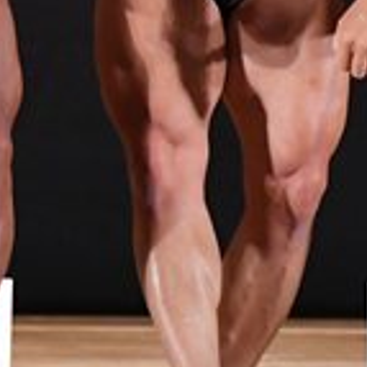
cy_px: -56
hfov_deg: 1.7
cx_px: 314
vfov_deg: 1.7
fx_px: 12427
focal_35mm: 1036
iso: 3200
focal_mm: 150
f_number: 5.6
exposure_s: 1/400
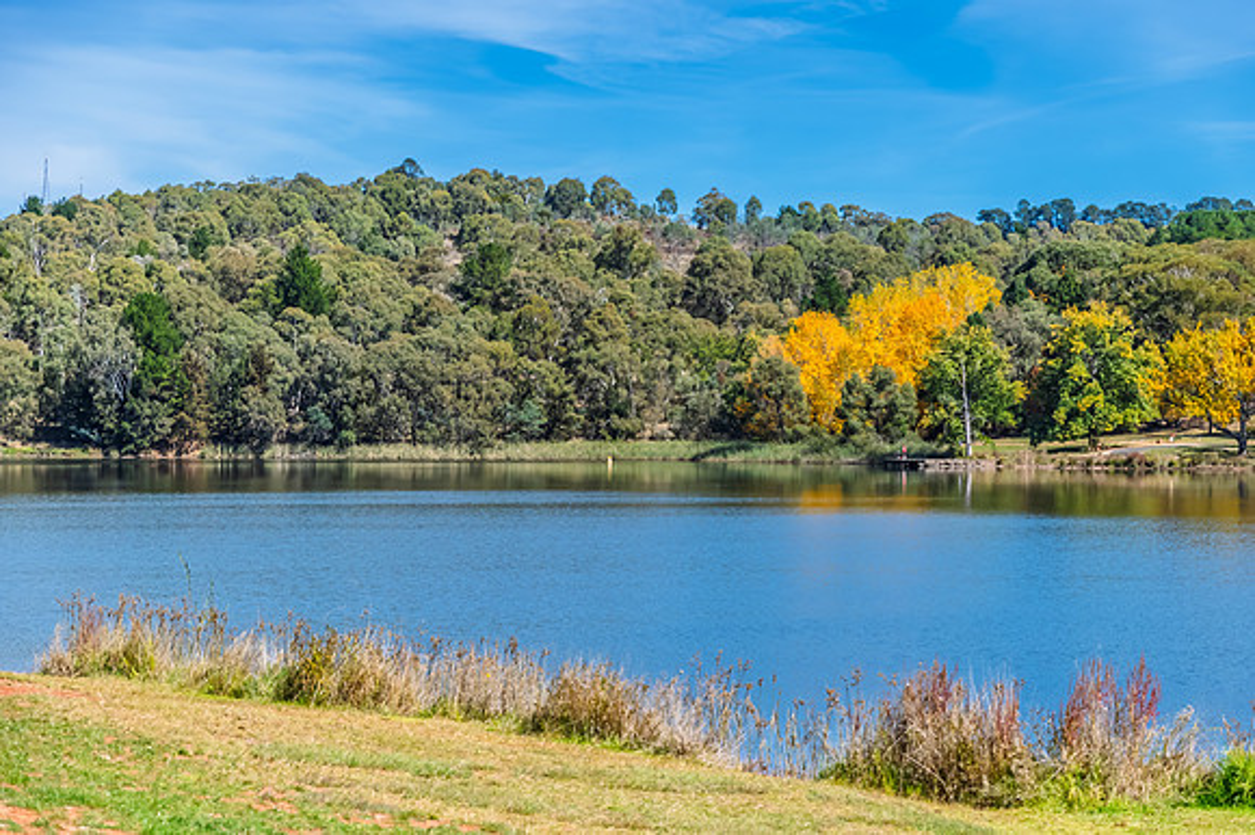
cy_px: 418
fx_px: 2508
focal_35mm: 72
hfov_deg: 28.1
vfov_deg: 18.9
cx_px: 628
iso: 800
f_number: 3.5
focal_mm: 48
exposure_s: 1/8000
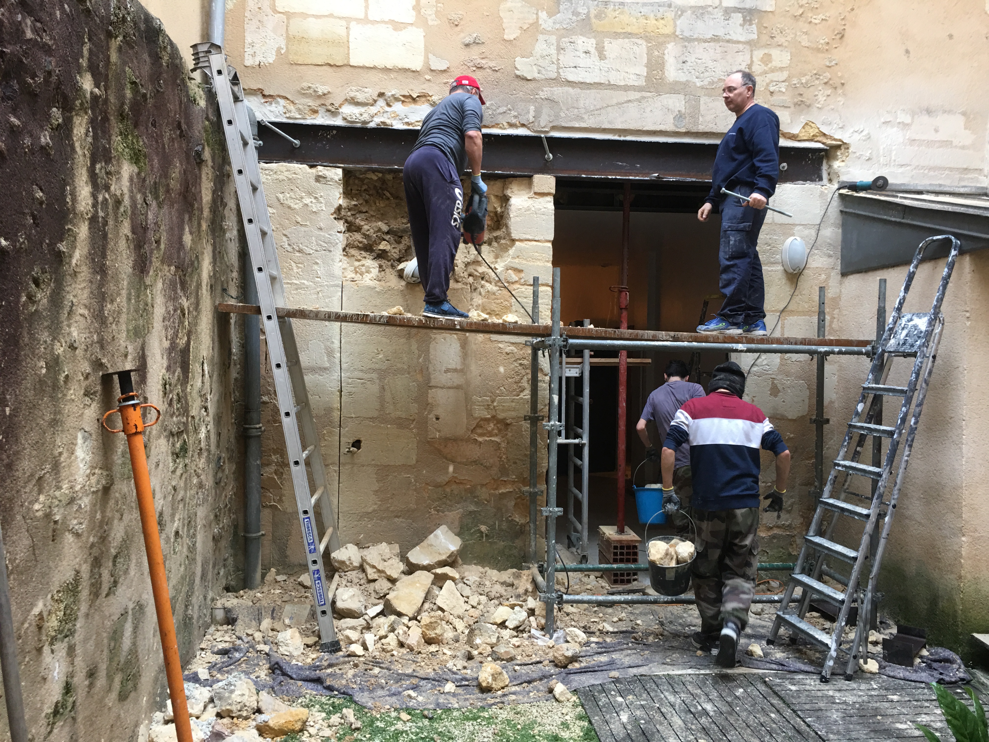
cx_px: 494
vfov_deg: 48.2
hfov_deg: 61.7
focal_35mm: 29
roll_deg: -2.2
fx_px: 829
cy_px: 371
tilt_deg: +1.9
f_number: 2.2
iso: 40
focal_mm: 4.15
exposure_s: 1/33
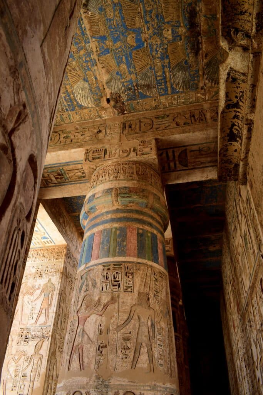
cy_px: 198
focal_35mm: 27
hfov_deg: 47.9
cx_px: 132
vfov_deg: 67.4
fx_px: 296
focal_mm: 18
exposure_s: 1/125
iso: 400
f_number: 9
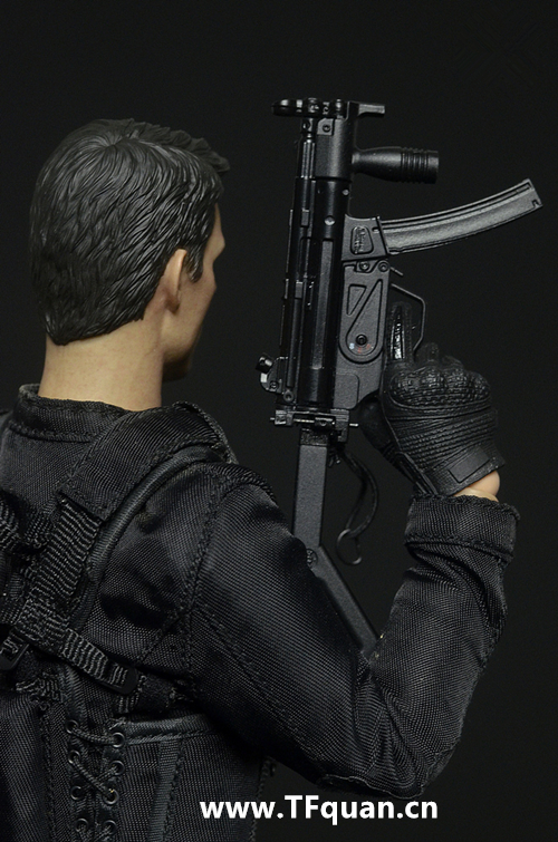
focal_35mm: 75
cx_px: 279
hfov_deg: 18.1
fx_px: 1752
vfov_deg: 27.0
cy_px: 421
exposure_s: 1/80
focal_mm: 50
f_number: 7.1
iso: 1000
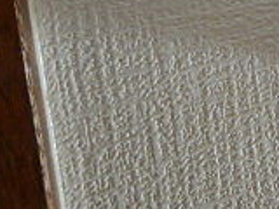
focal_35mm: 96
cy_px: -152
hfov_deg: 16.3
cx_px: 535
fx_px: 774
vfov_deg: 13.9
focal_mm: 4.3
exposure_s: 1/30
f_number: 2.8
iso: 140
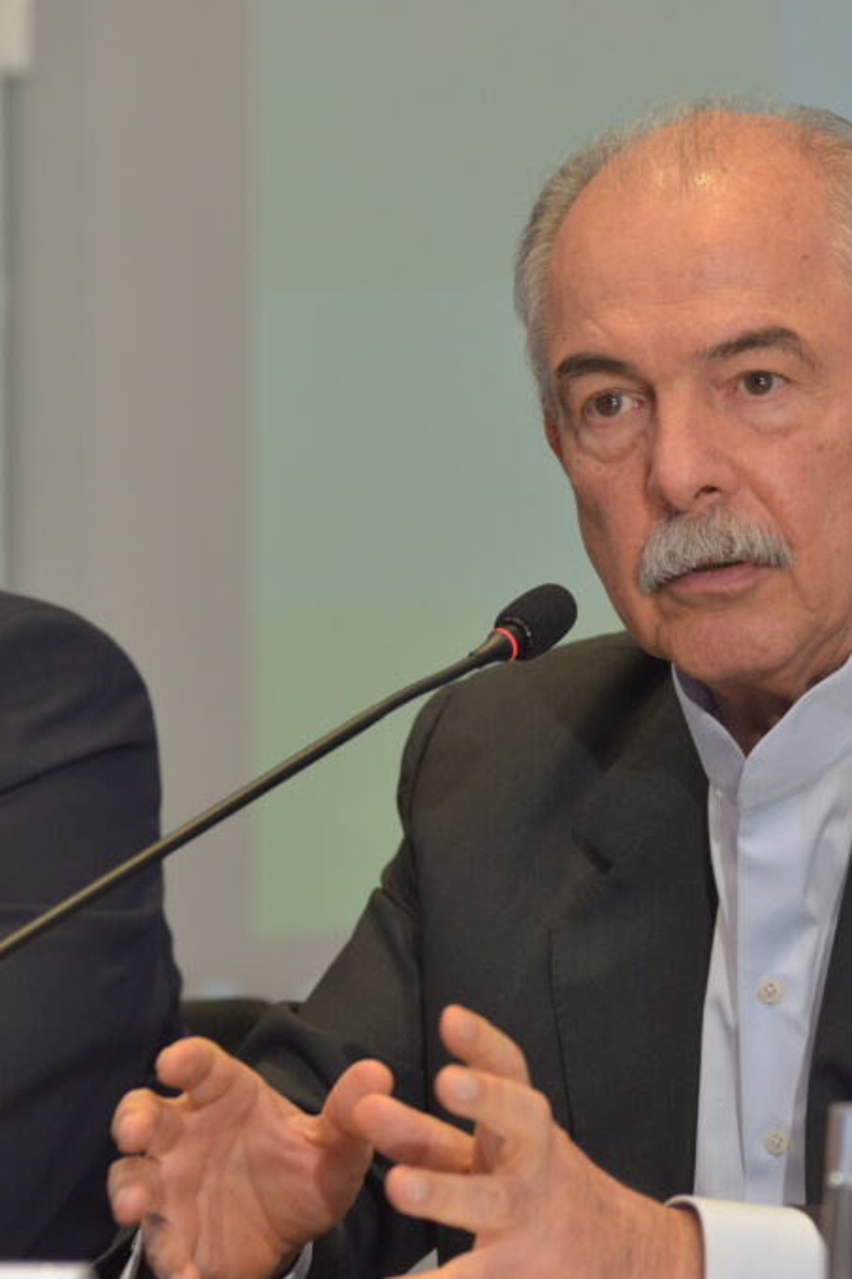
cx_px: 587
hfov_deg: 5.1
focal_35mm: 271
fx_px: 9625
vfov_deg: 7.6
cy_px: 639
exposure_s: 1/200
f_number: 5
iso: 1600
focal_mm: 180
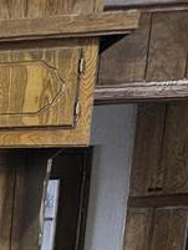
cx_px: -233
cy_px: 305
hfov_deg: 15.7
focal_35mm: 62
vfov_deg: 27.2
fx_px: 448
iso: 500
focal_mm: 2.2
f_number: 2.2
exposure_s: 1/30
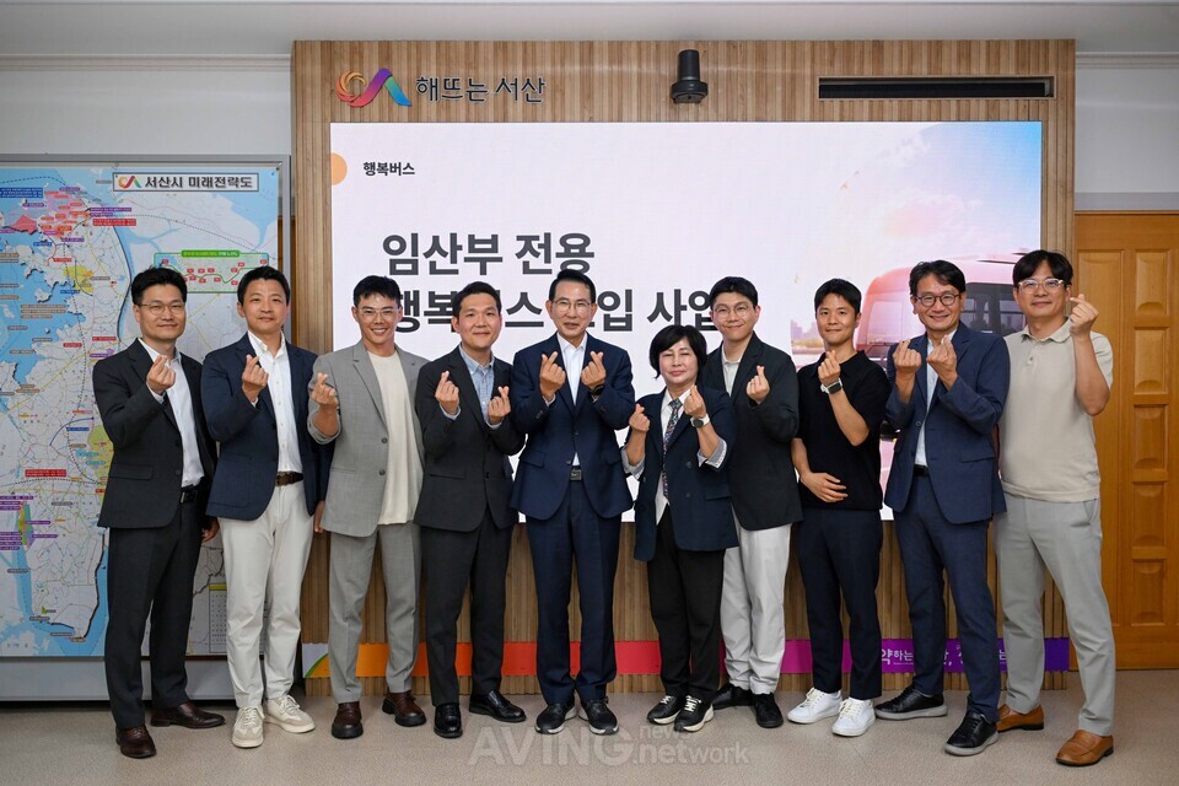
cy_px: 393
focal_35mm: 32
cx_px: 590
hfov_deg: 58.0
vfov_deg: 40.5
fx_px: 1064
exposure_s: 1/80
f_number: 6.3
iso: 1250
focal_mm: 32.5
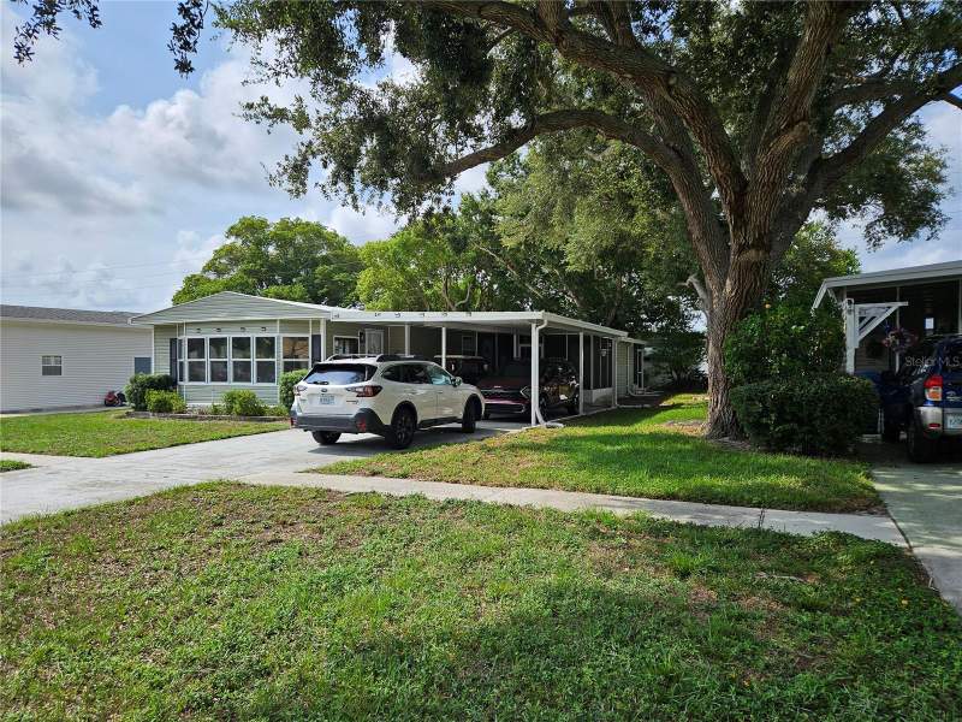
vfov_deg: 58.9
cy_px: 361
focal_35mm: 23
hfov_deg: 73.9
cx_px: 481
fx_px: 639
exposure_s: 1/2128
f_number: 1.8
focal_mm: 5.4
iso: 25
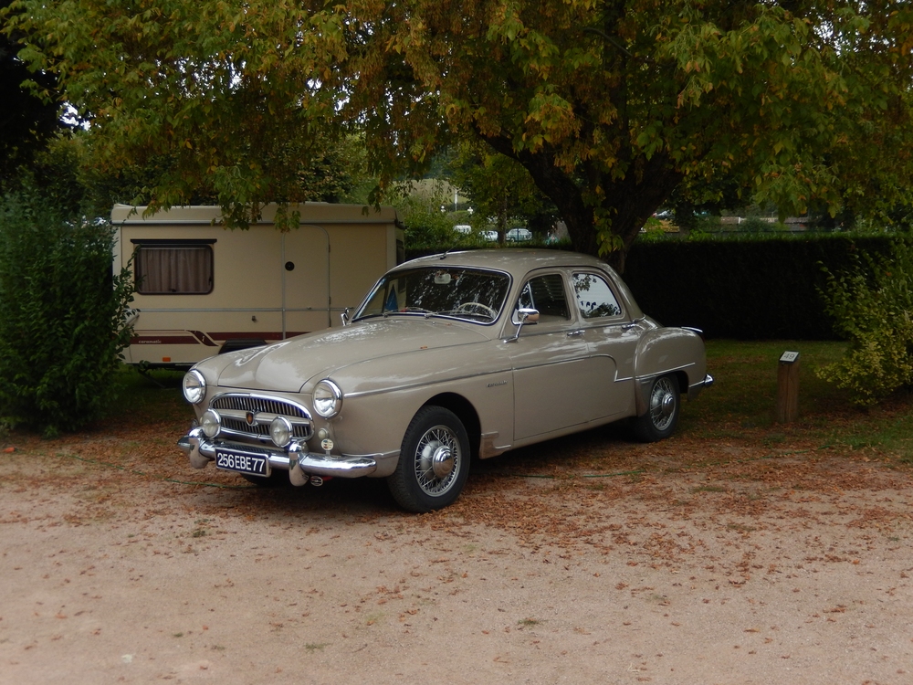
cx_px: 456
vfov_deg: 35.1
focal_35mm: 41
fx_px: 1081
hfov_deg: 45.8
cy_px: 342
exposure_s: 1/160
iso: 125
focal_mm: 7.3
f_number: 4.2
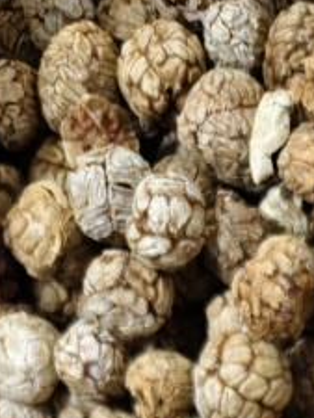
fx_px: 1317
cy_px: 932
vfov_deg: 14.0
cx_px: 515
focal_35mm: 109
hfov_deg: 12.7
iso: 1384
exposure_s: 1/33.3
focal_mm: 5.56
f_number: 1.88
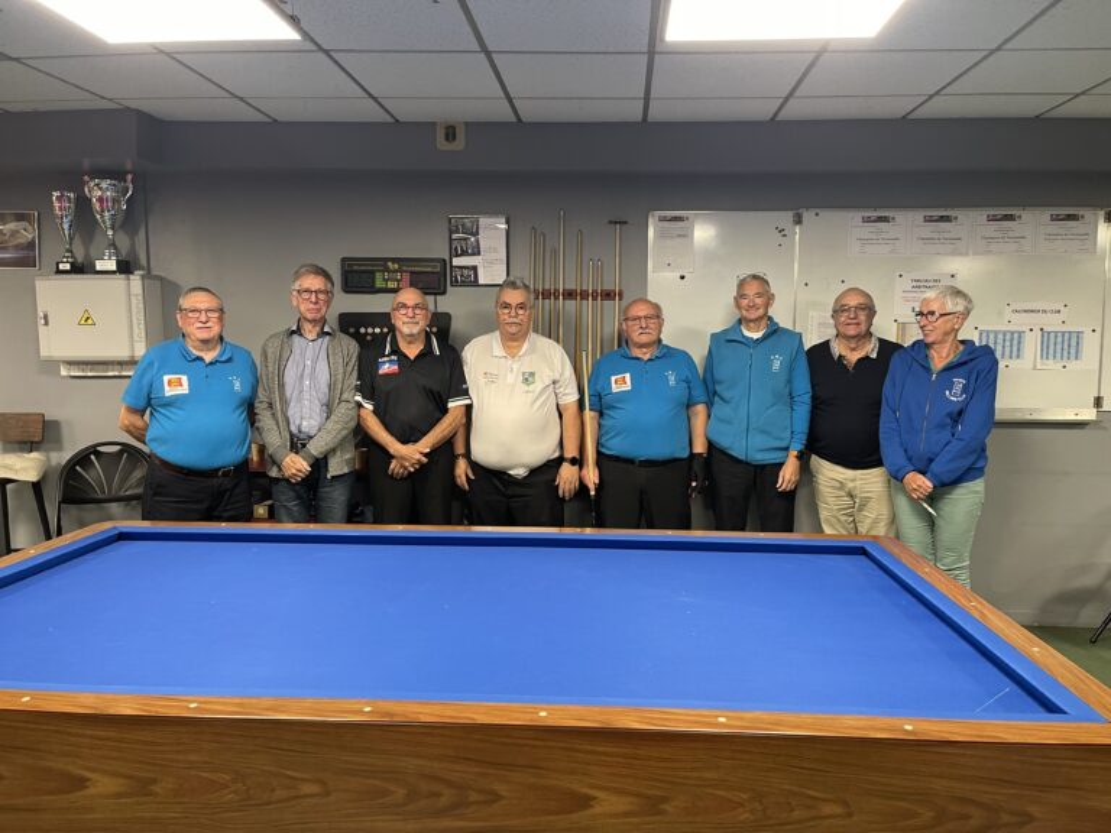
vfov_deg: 54.9
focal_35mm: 25
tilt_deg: -5.8
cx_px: 556
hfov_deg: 69.4
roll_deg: -0.6
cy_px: 416
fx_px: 802
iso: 250
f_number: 1.6
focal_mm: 5.1
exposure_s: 1/50
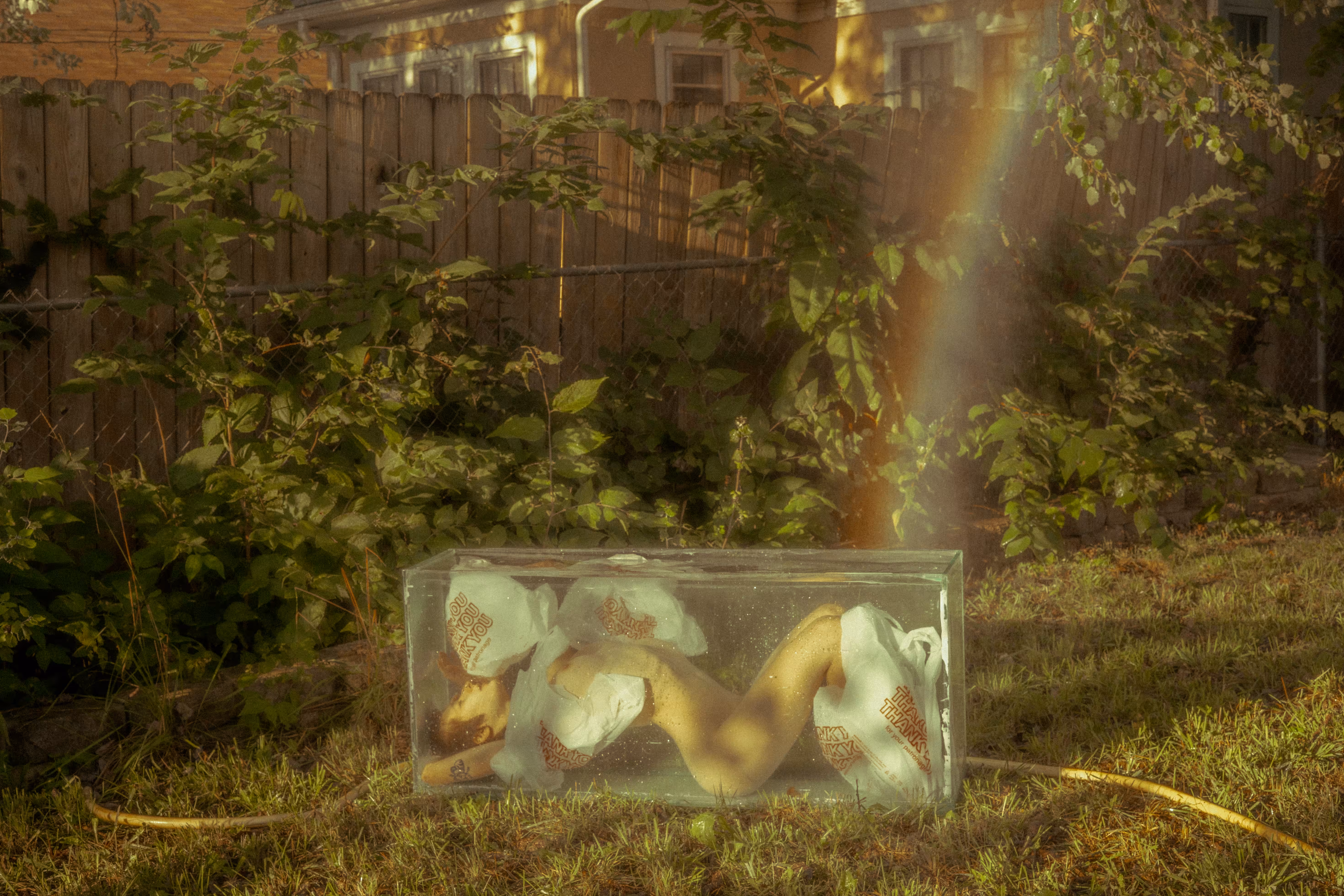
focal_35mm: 51
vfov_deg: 26.5
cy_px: 457
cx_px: 675
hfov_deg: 38.9
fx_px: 1904
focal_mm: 50
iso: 250
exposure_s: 1/100
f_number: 11
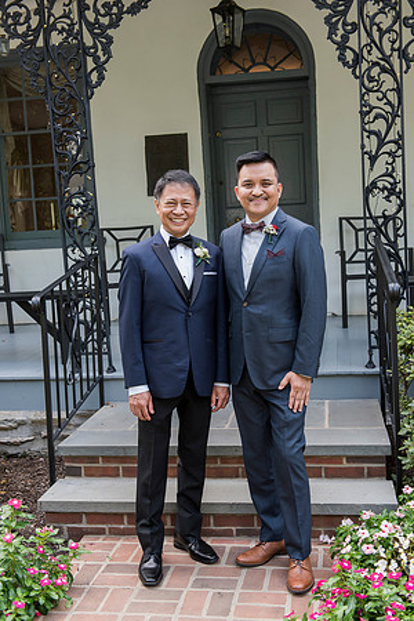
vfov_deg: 44.5
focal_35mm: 44
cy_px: 310
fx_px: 759
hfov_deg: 30.5
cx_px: 207
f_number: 5
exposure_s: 1/125
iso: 500
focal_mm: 44
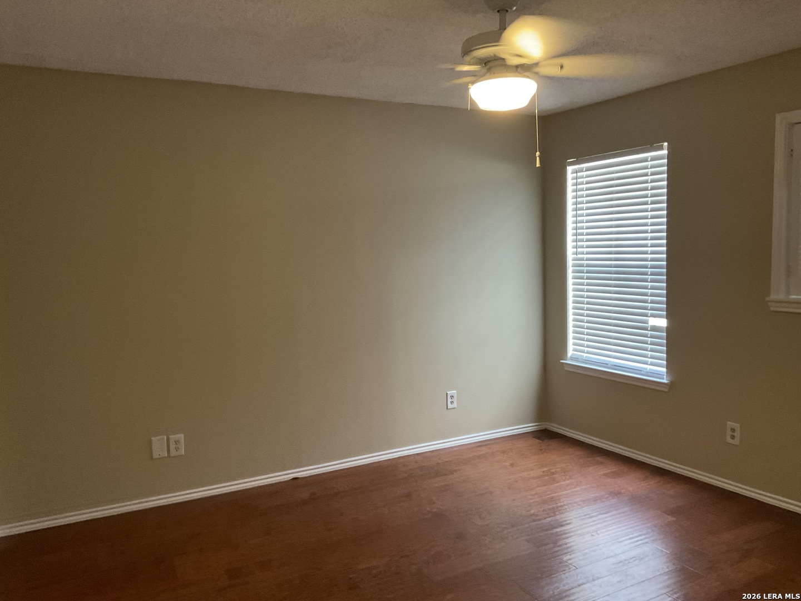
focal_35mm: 29
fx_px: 671
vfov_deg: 48.2
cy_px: 300
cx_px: 400
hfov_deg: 61.7
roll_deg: +1.3
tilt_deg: -4.5
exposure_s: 1/60
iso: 250
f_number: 1.8
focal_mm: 3
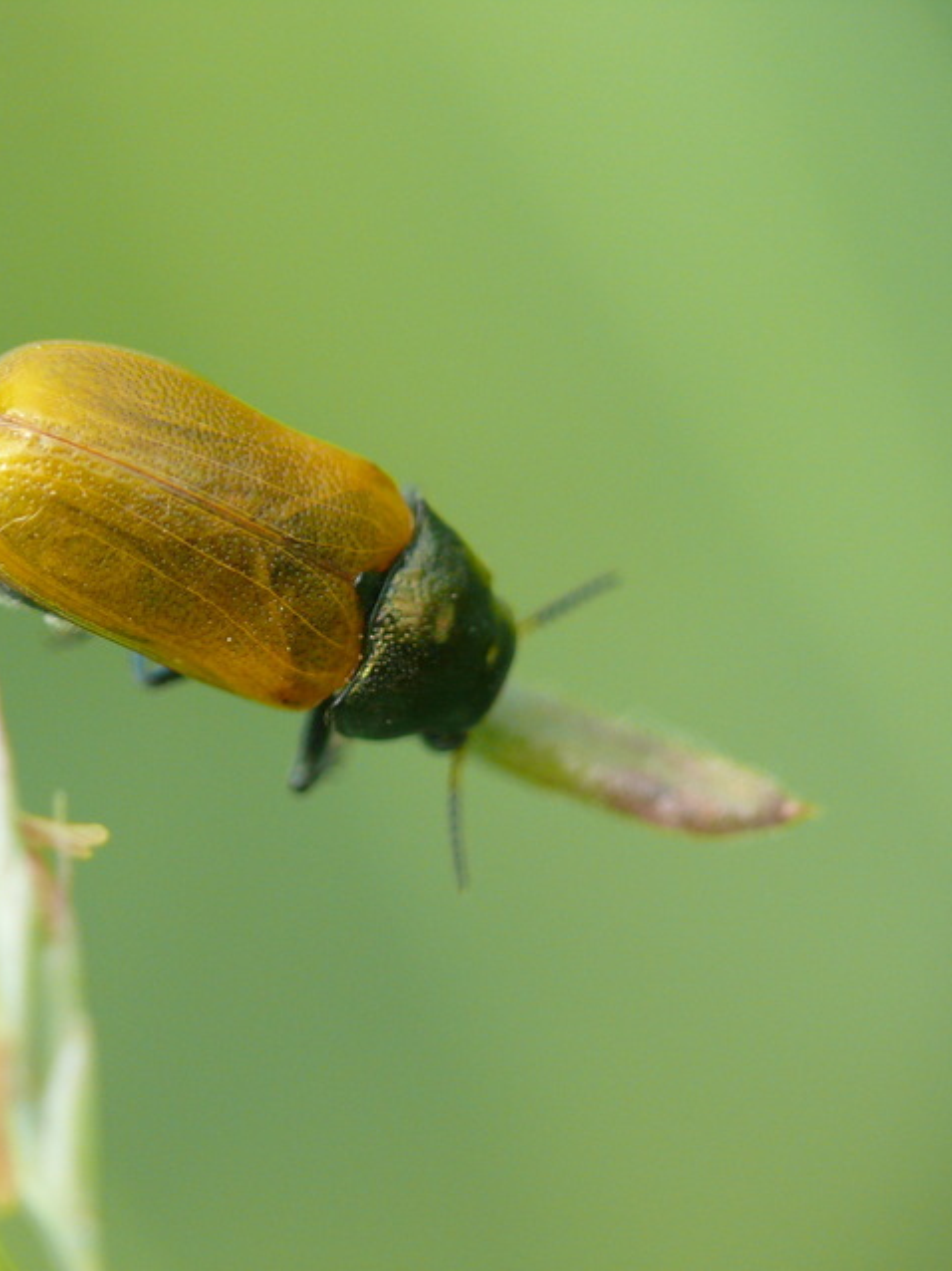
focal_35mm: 562
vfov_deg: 3.5
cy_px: 636
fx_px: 20622
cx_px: 158
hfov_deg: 2.6
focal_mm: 88.8
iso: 200
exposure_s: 1/320
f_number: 5.6
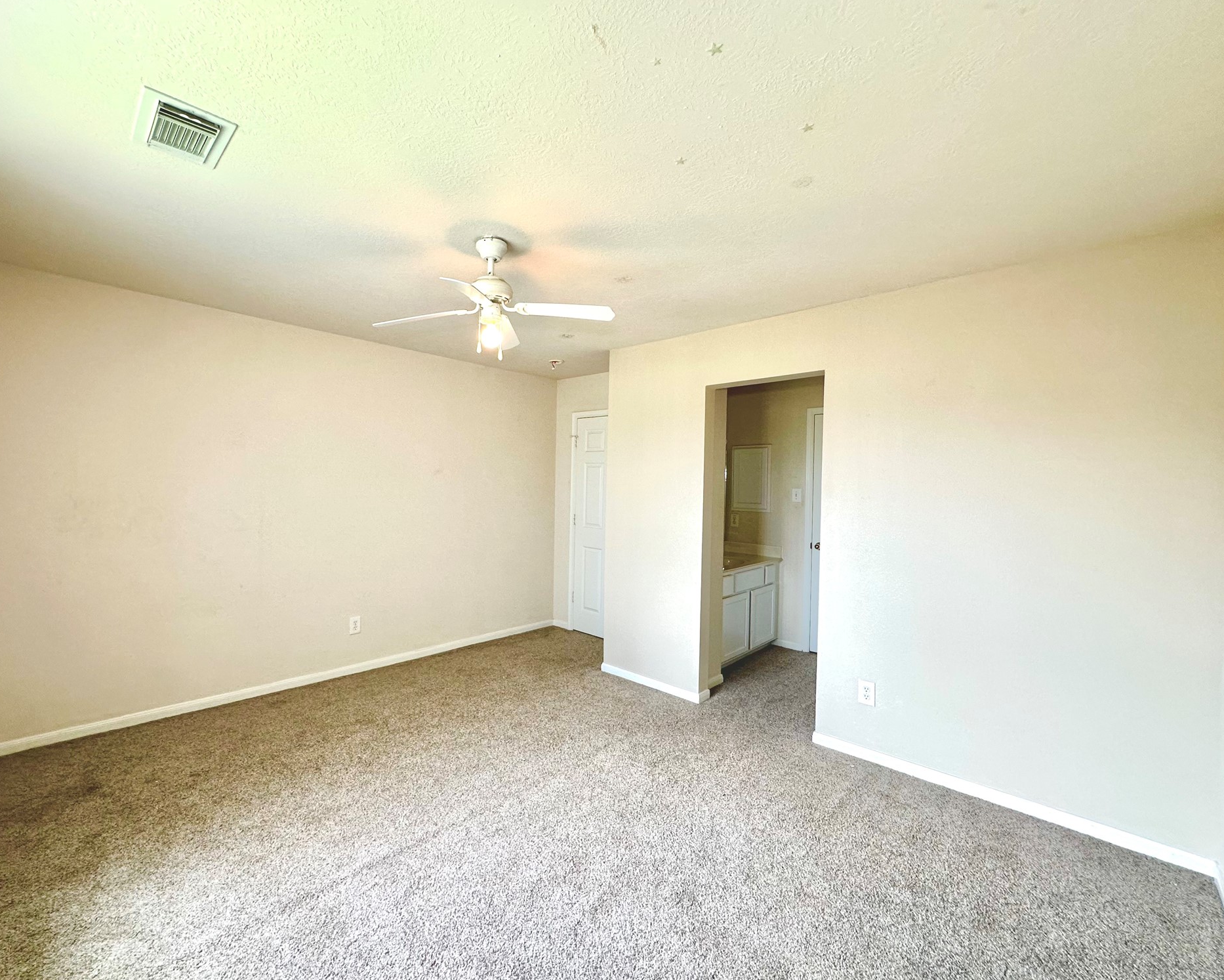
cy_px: 488
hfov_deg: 96.6
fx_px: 543
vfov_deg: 84.0
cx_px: 570
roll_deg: -1.1
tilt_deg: -0.4
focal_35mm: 15
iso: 160
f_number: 2.2
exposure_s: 1/120
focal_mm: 2.22
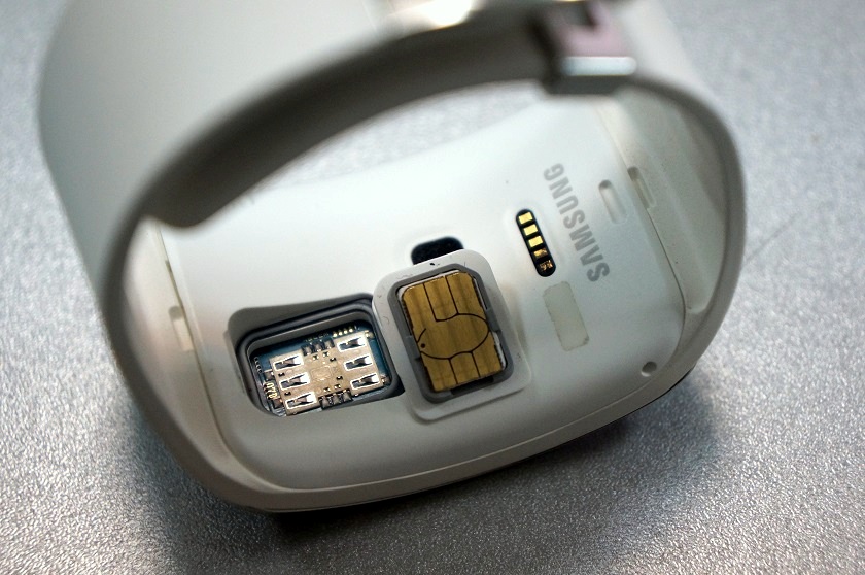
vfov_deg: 18.9
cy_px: 288
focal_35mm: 72
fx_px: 1728
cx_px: 432
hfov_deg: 28.1
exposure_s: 1/160
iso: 1250
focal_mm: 48
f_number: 5
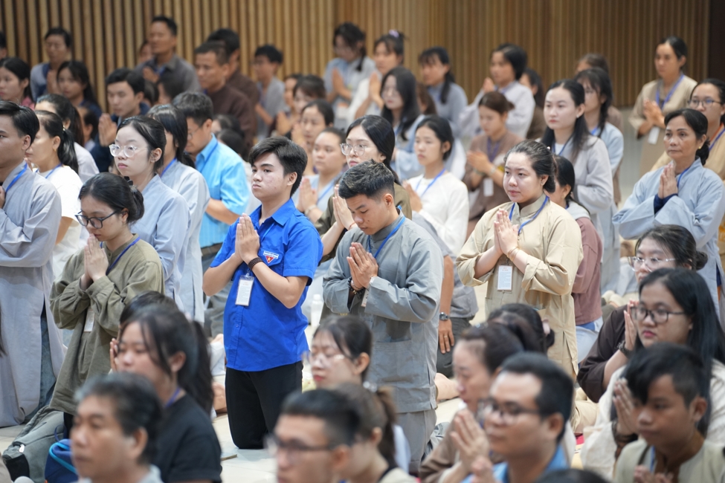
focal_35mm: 150
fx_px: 3021
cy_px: 242
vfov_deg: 9.1
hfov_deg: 13.7
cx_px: 362
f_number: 2.8
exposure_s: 1/100
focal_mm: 150
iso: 2000
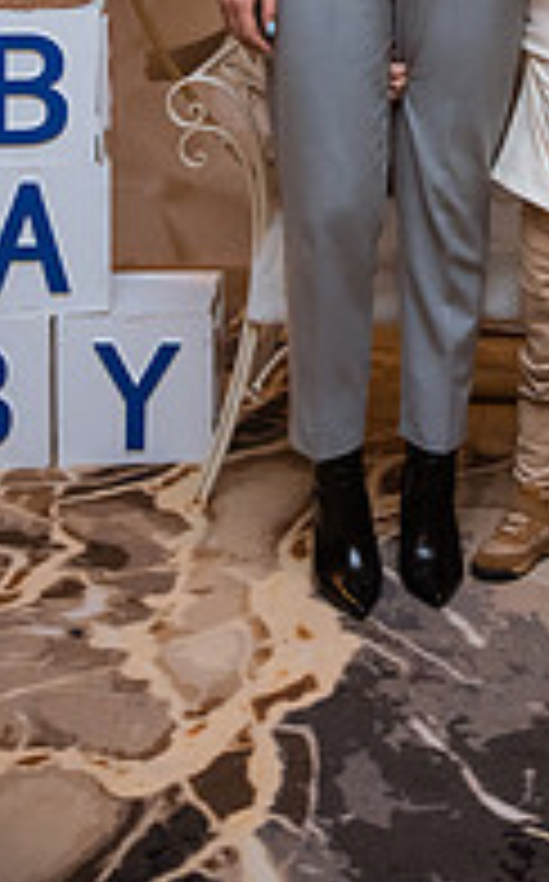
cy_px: -117
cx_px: 603
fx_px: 1969
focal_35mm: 82
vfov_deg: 23.5
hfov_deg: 15.5
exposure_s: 1/125
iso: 1000
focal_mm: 35
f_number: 2.8
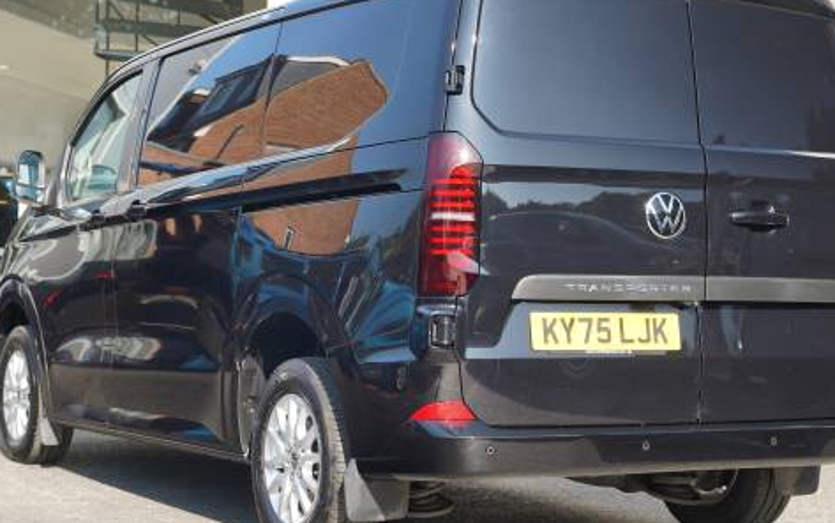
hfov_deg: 28.2
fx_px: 1665
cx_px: 429
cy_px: 258
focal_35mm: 73
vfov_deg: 17.8
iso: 100
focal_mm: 53.1
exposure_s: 1/80
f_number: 4.5
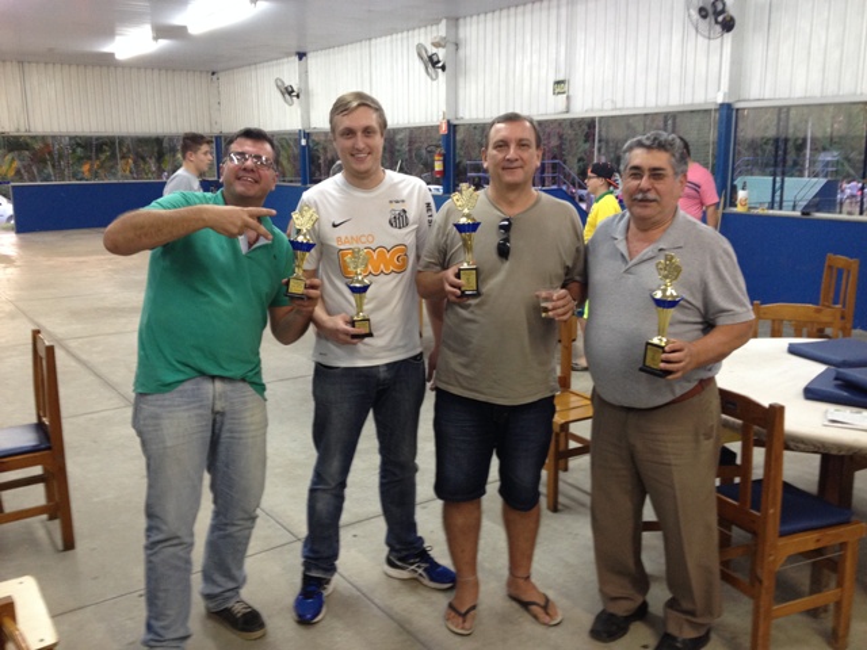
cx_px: 434
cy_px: 325
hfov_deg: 52.6
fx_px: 877
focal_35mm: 35
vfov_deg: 40.7
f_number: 2.4
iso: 100
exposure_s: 1/20
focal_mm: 4.28
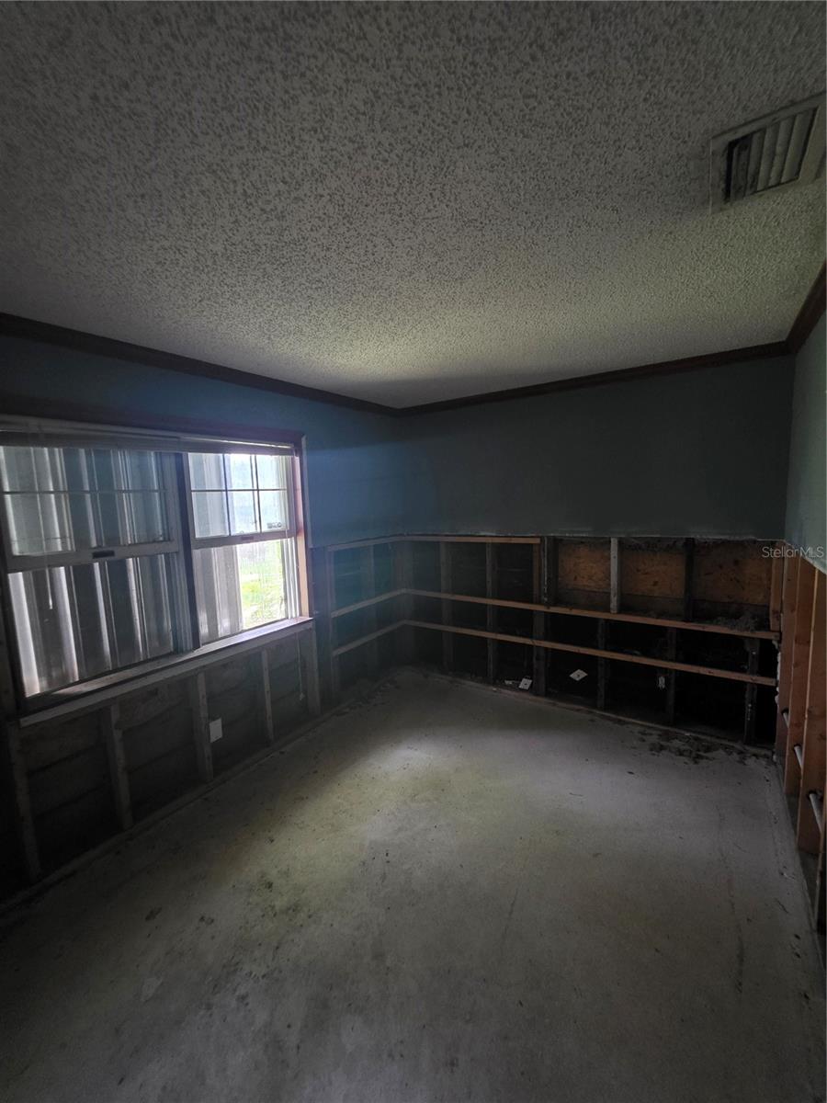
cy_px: 552
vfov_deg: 106.2
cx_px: 414
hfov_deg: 89.9
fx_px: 414
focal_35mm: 13
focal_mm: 2.2
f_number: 1.9
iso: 1000
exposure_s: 1/24
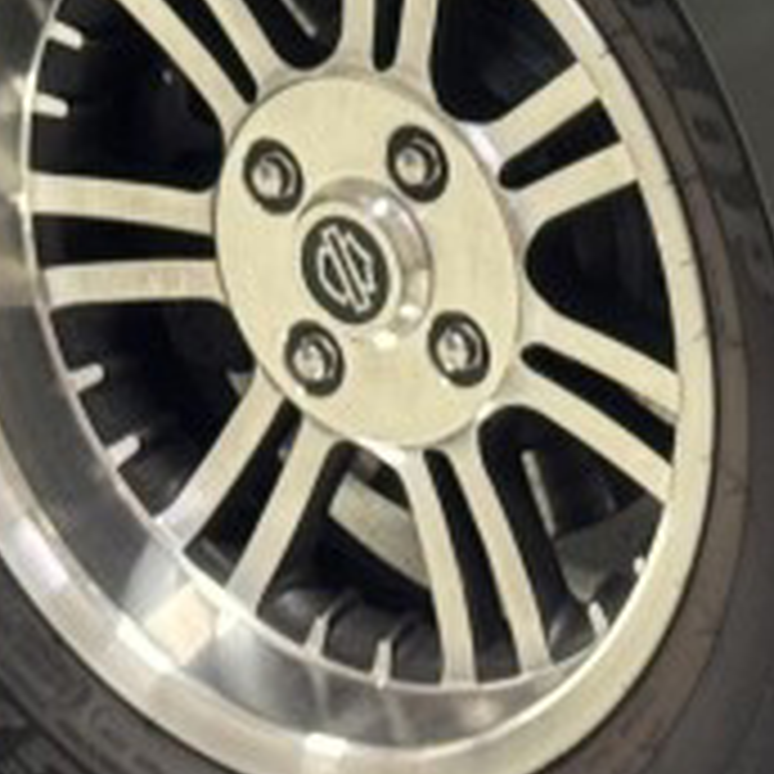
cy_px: -702
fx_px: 6653
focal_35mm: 263
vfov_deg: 6.5
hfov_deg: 6.7
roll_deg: -0.7
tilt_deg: -11.8
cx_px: 461
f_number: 1.78
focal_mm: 6.76
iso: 250
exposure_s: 1/40
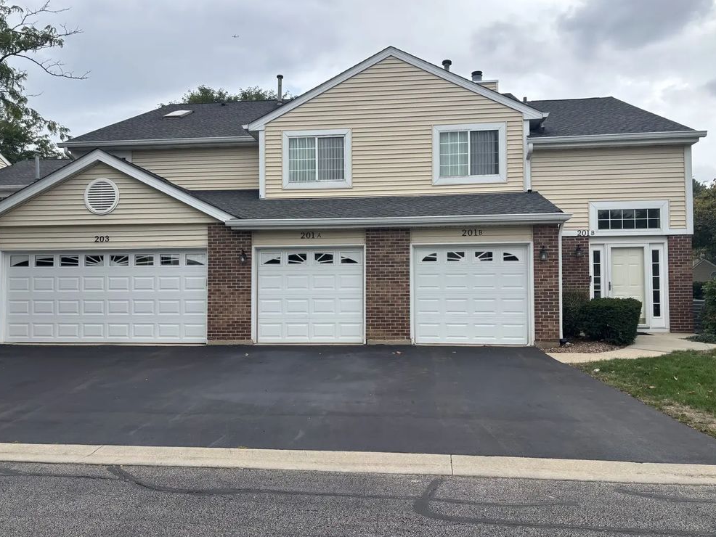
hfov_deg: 65.3
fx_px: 559
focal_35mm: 27
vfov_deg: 51.4
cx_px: 353
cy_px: 266
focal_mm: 5.96
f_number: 1.6
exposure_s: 1/997
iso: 50
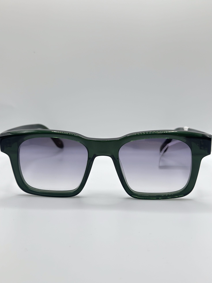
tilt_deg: -31.3
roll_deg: +0.3
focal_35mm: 48
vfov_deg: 39.7
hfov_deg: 30.3
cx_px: 106
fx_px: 392
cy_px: 142
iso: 80
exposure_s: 1/444
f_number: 1.78
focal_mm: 6.86
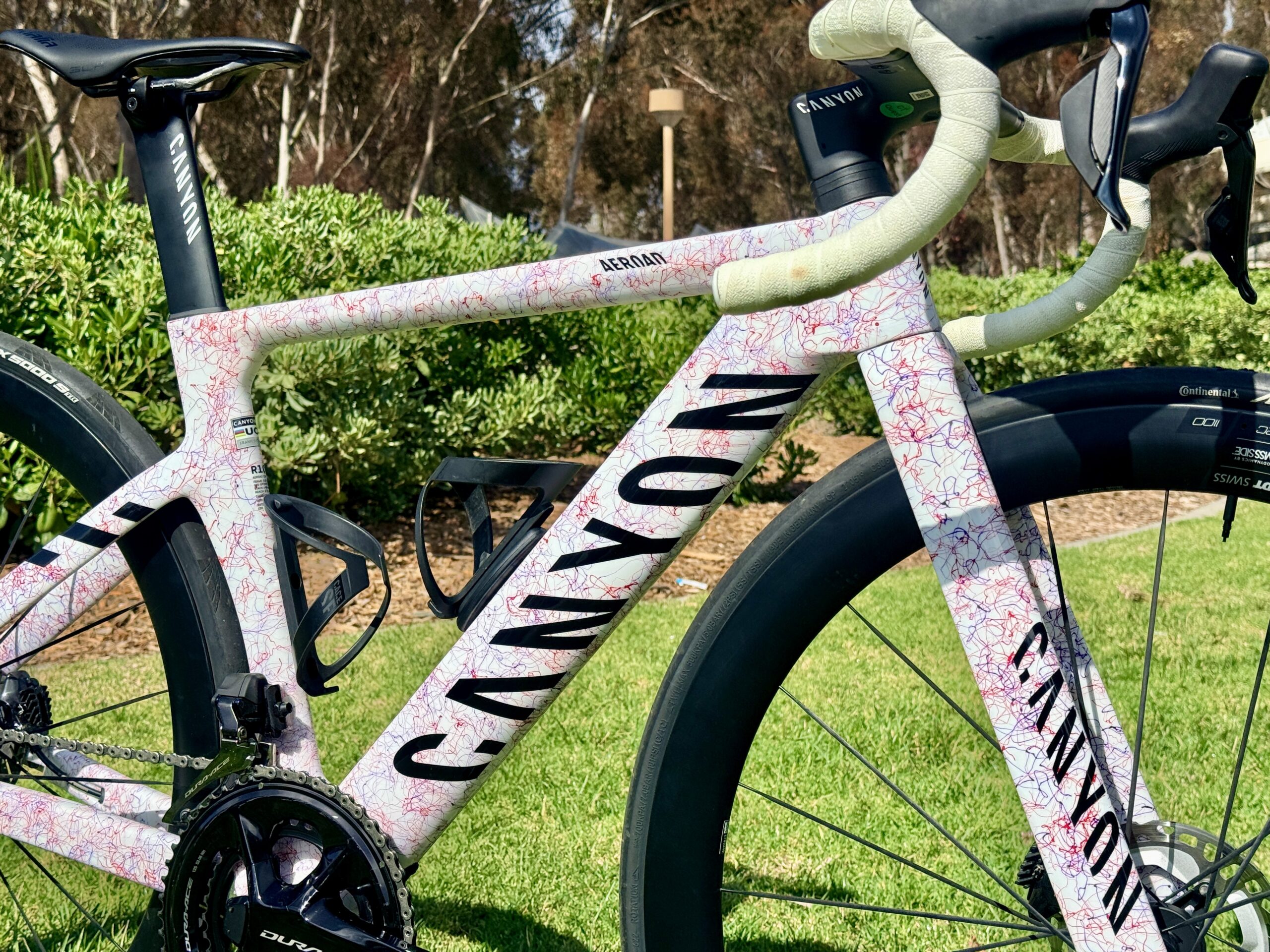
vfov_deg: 30.3
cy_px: 476
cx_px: 635
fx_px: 1761
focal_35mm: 48
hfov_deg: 39.7
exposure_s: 1/9901
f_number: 1.78
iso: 80
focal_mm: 6.76
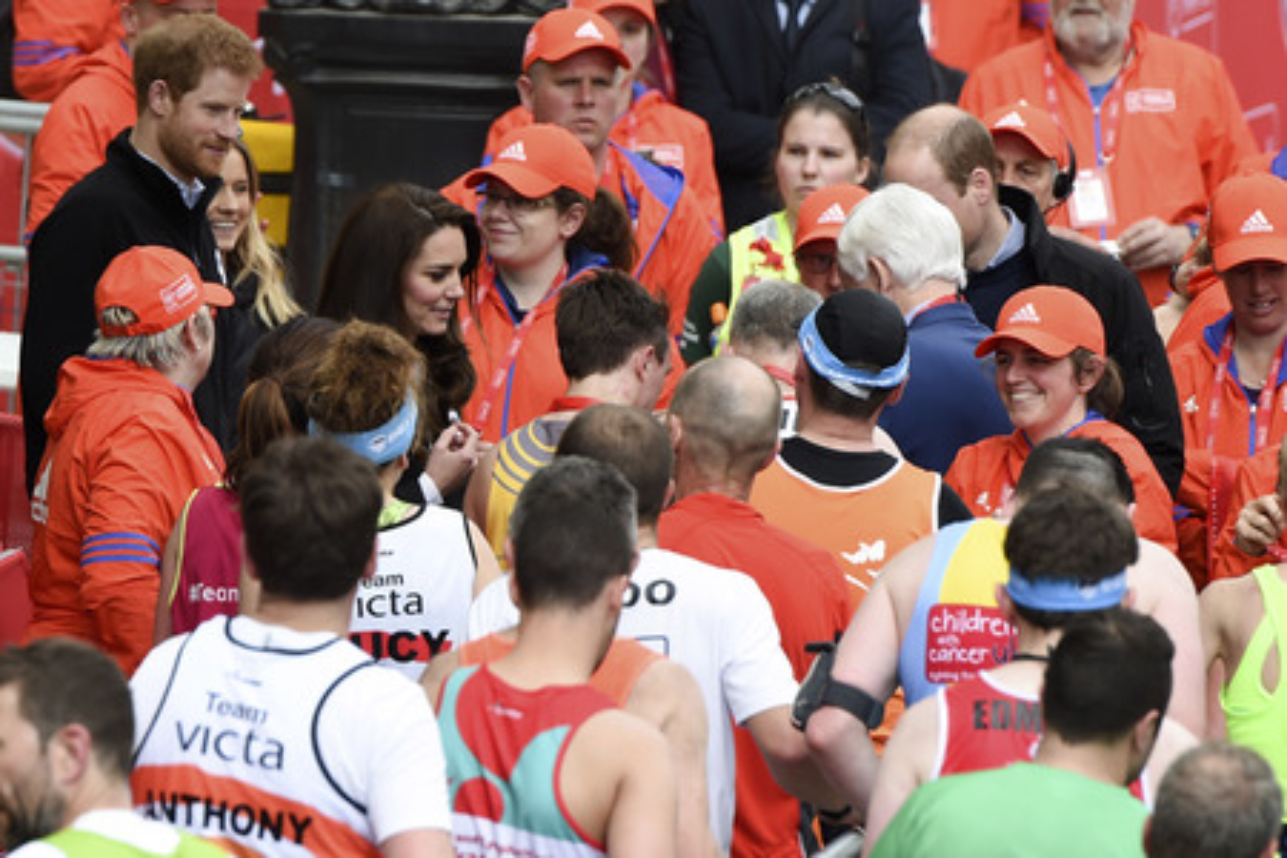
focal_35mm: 400
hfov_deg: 5.2
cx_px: 644
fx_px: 14299
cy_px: 429
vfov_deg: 3.4
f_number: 7.1
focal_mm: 400
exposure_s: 1/400
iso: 400
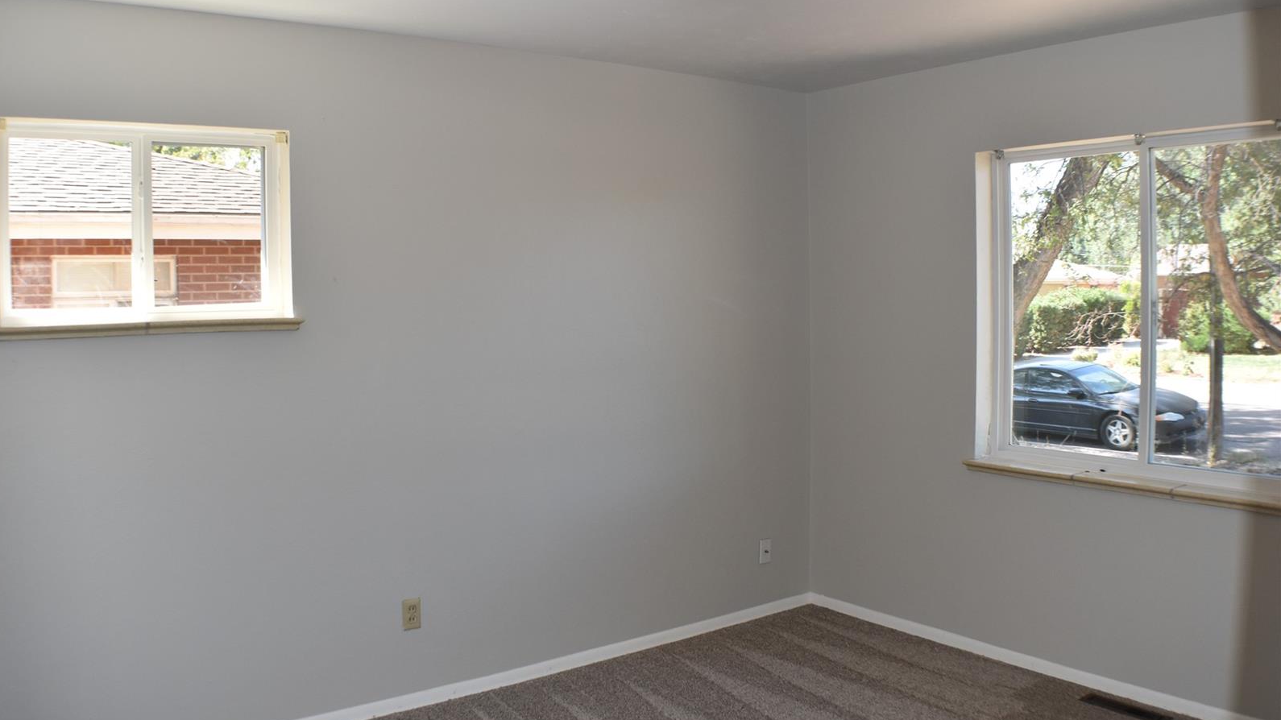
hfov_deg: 51.0
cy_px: 336
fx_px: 1342
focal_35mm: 40
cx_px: 637
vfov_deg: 30.0
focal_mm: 25
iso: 450
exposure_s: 1/125
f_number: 5.6
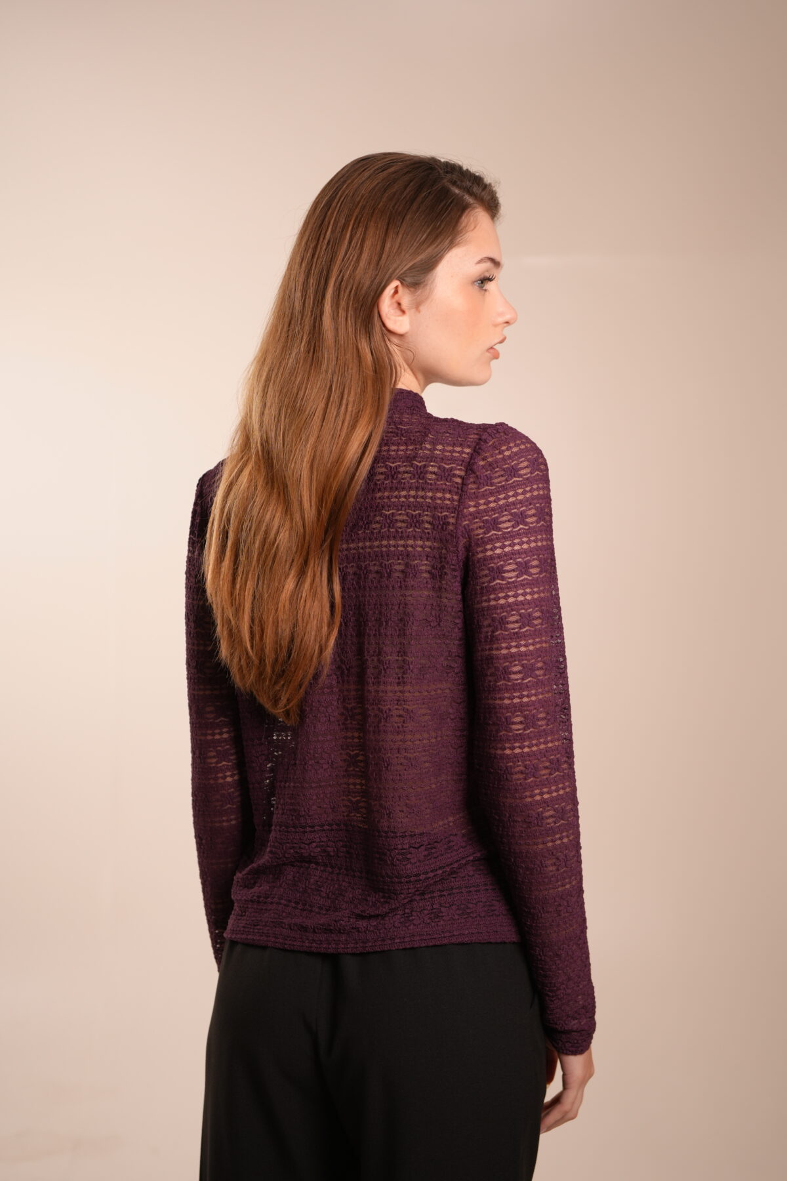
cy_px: 590
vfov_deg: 39.6
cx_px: 394
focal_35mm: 50
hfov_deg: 27.0
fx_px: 1639
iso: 320
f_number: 2.8
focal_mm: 50
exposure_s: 1/125
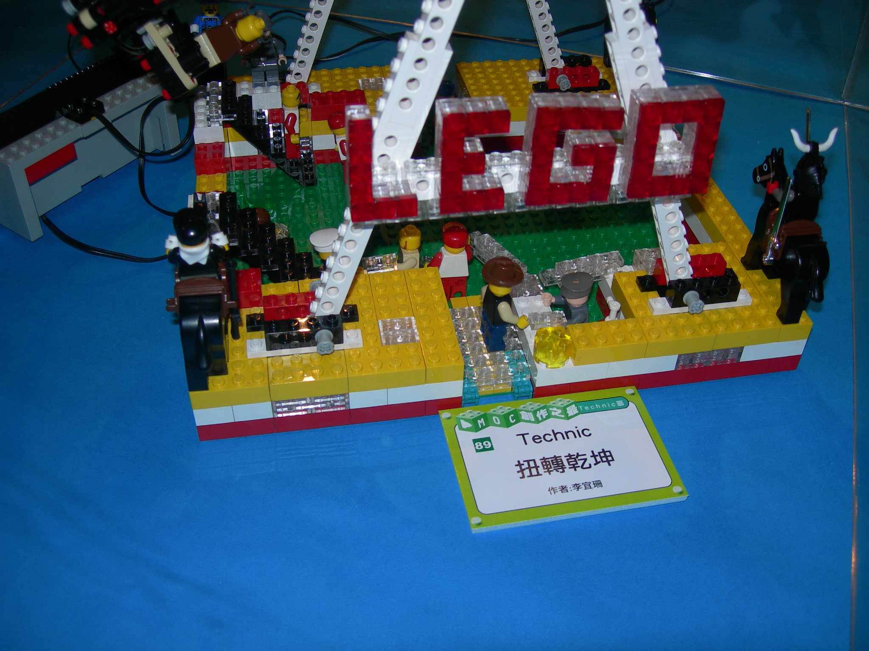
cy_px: 326
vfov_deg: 37.7
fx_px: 954
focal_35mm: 38
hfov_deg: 49.0
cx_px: 434
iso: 50
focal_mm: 7.8
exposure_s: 1/60.1
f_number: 2.8
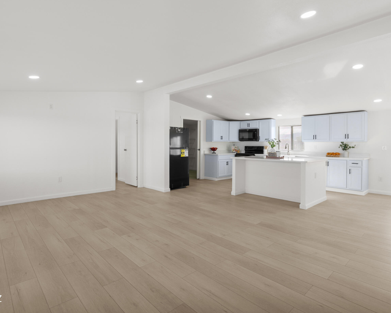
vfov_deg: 70.8
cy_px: 148
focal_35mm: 19
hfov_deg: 83.2
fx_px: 220
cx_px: 182
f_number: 8
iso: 200
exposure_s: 1/50
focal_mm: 16
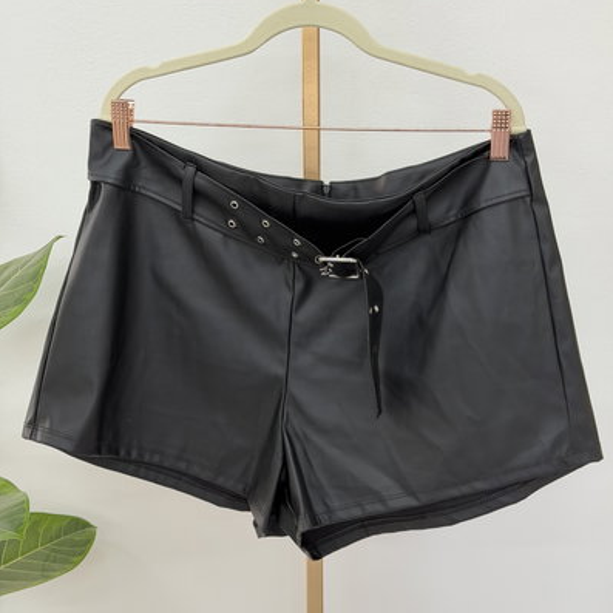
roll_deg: +0.4
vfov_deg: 30.0
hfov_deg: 30.0
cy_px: 308
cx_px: 307
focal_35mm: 57
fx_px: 1142
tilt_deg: -12.8
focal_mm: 6.76
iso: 160
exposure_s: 1/50
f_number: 1.78
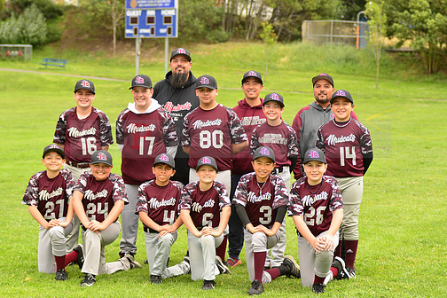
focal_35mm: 99
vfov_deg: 13.8
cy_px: 132
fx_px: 1229
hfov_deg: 20.6
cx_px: 219
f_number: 5
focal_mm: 86
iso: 100
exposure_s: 1/250
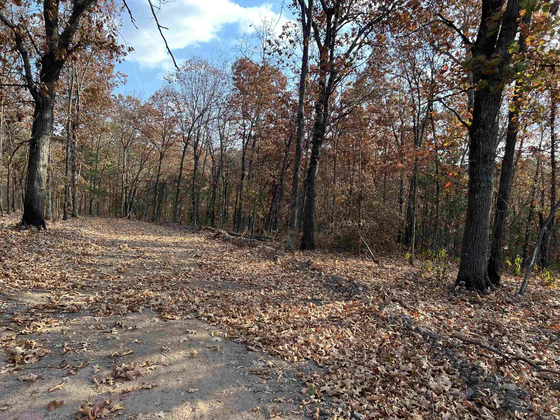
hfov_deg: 67.3
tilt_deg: -4.6
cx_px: 280
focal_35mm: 26
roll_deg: -2.5
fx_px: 421
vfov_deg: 53.1
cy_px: 210
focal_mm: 5.7
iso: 50
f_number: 1.5
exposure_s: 1/528
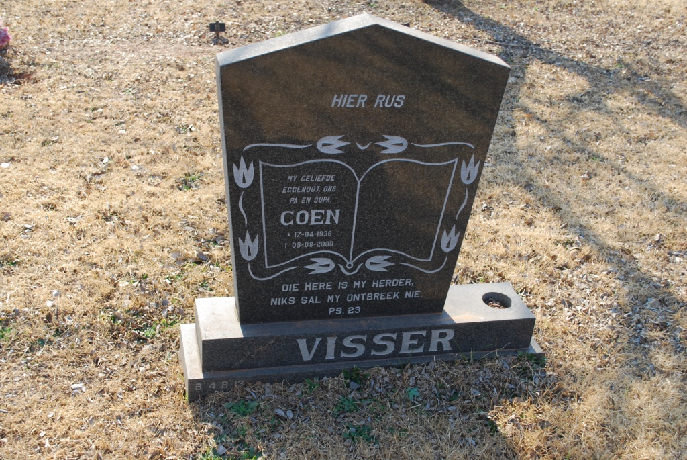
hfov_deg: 44.9
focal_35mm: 44
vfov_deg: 30.9
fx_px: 831
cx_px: 344
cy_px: 230
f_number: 5.6
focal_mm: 29
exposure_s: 1/125
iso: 110
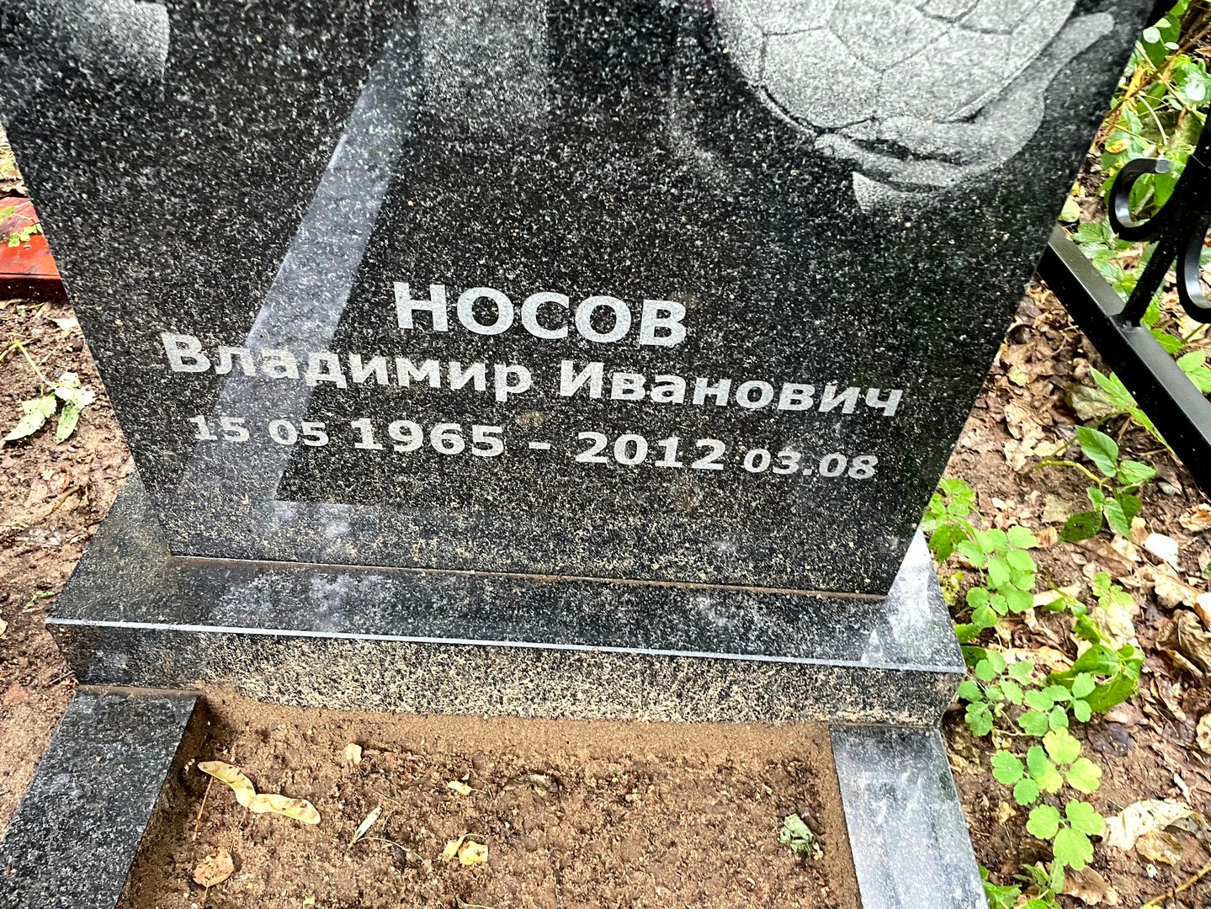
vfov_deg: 53.1
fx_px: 910
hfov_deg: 67.3
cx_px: 606
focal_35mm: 26
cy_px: 454
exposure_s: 1/60
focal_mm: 4.2
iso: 250
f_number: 1.6
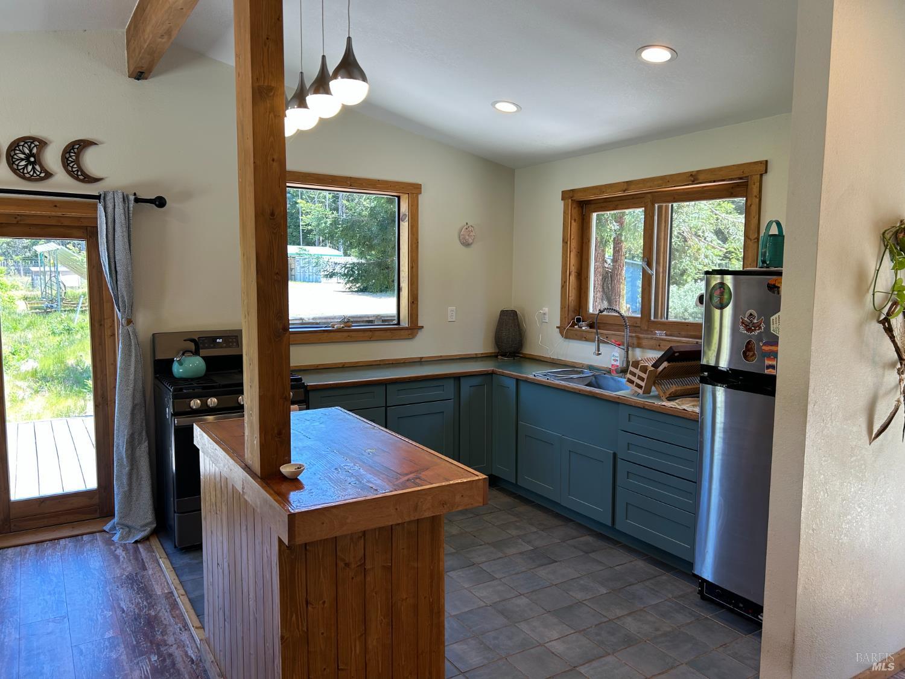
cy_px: 340
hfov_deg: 67.3
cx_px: 452
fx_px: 680
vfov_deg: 53.1
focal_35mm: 26
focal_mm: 5.7
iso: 40
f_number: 1.5
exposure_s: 1/120
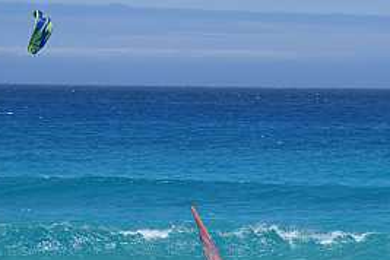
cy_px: 248
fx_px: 4831
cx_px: 355
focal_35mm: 446
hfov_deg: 4.6
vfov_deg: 3.1
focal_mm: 155
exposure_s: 1/1000
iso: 200
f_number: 8
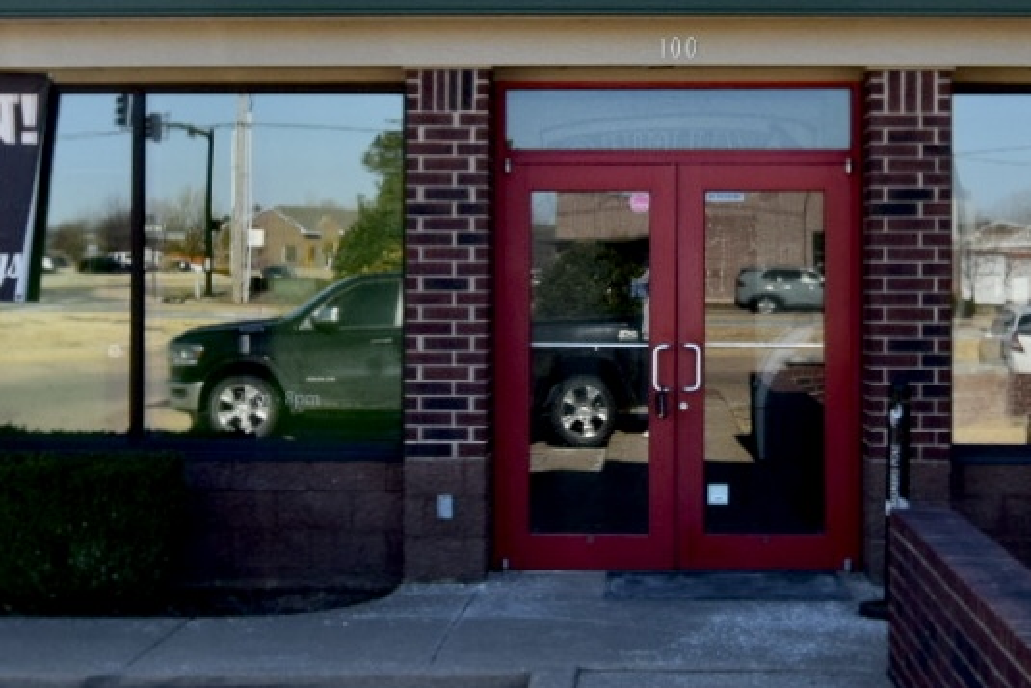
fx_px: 1670
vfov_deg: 23.2
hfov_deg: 34.1
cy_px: 255
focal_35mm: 58
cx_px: 658
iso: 400
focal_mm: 15
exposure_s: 1/250
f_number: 10
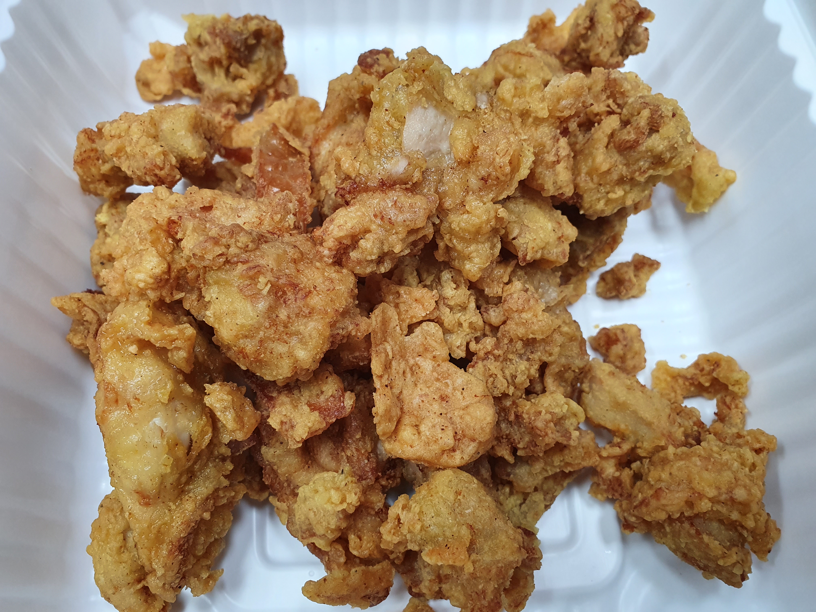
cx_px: 408
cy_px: 306
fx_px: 613
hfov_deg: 67.3
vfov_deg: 53.1
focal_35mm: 26
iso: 250
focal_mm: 4.32
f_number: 2.4
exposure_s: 1/120
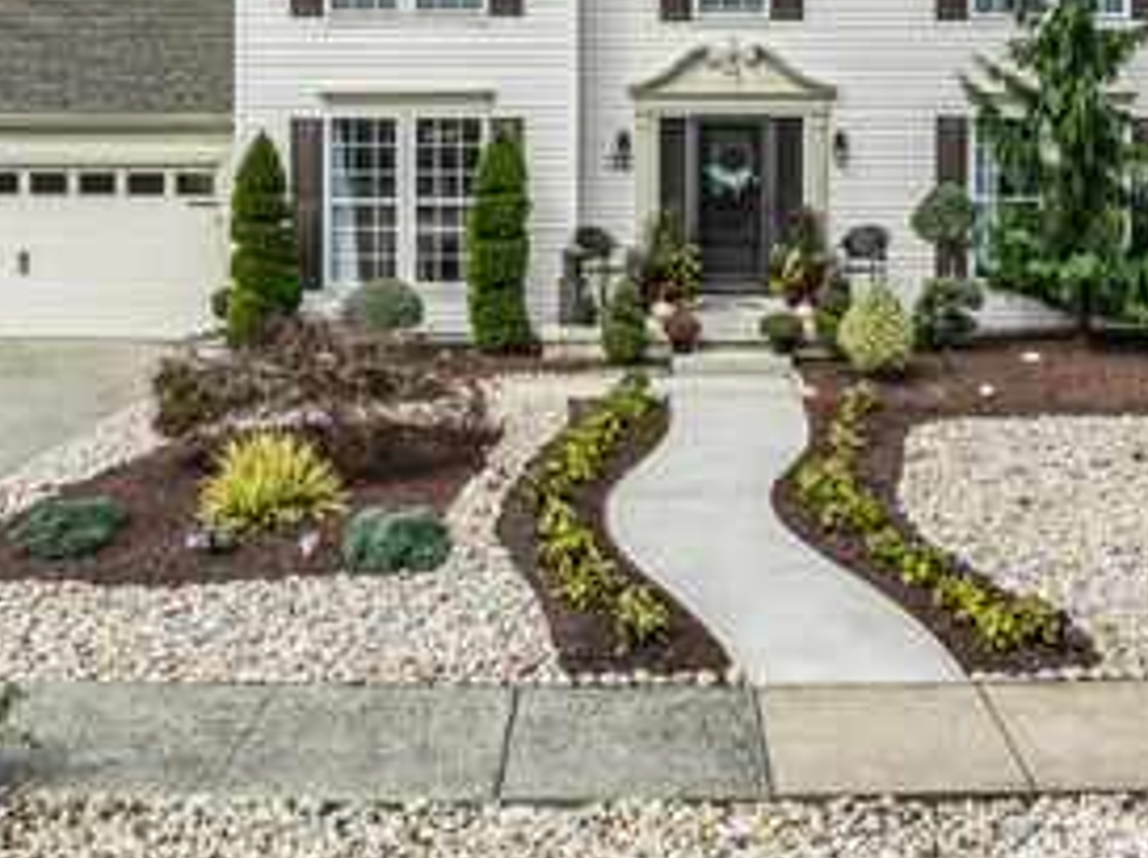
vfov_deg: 31.6
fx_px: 1457
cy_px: 122
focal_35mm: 44
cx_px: 677
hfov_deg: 42.8
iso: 100
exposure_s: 1/400
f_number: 2.8
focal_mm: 12.29
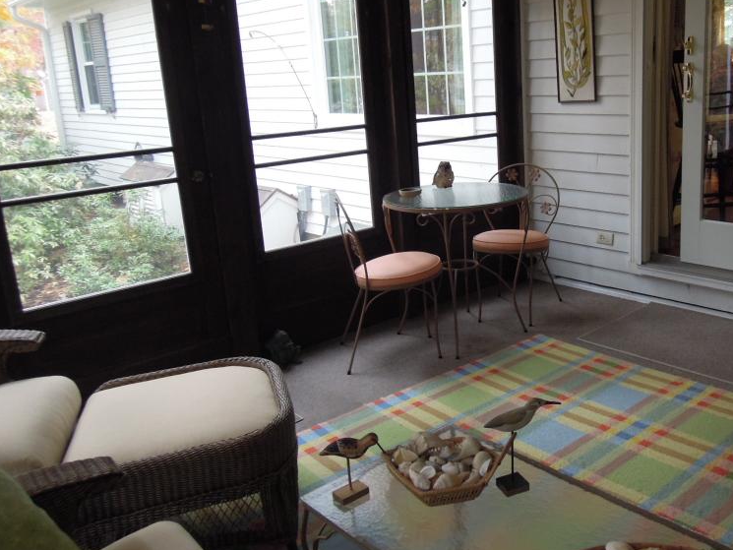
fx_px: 699
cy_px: 240
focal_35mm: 33
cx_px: 485
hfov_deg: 54.3
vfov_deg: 42.9
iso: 320
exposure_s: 1/30
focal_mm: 4.3
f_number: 2.8
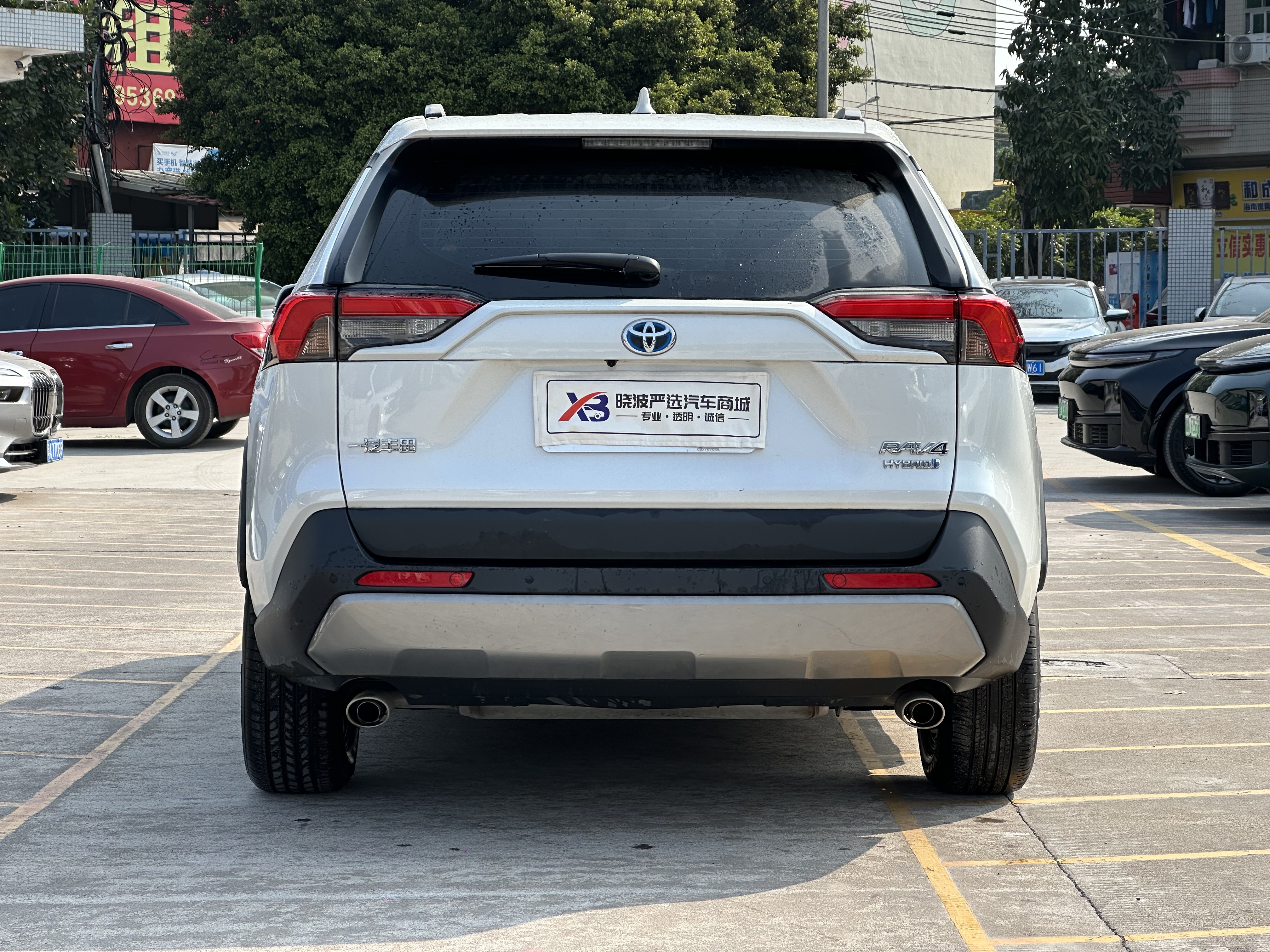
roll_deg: +0.0
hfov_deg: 25.3
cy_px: 476
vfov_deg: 19.1
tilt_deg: -2.3
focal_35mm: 77
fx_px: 2825
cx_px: 635
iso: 32
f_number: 2.8
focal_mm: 9
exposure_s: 1/455
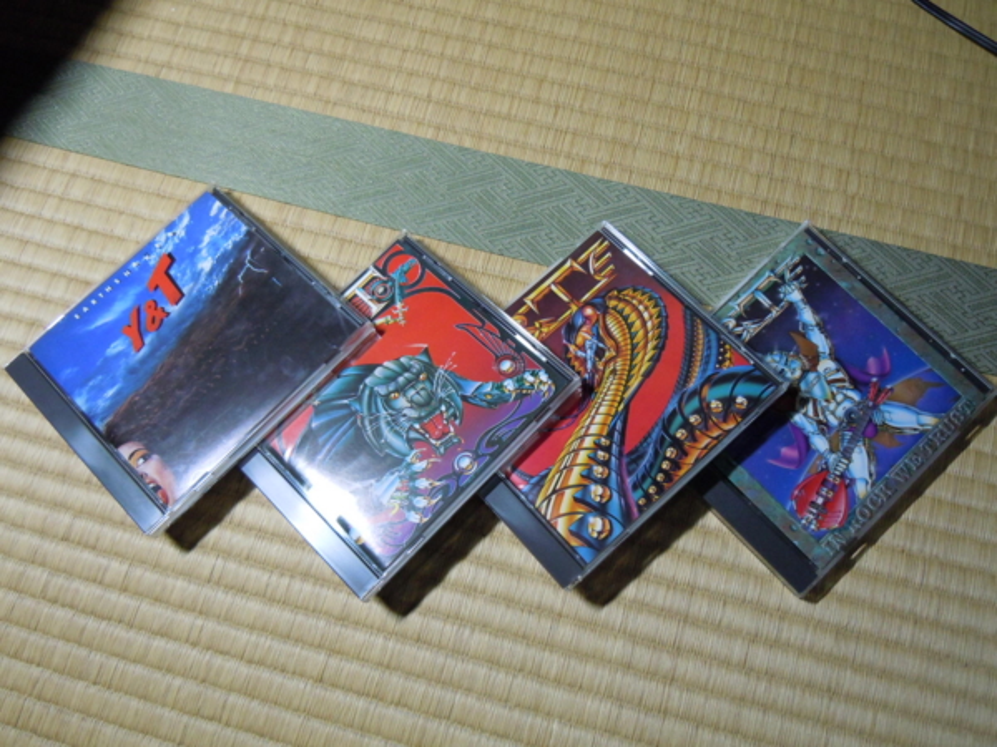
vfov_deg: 46.8
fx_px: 864
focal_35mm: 30
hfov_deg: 60.0
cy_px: 374
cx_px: 498
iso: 400
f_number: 3.5
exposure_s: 1/13
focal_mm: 5.4
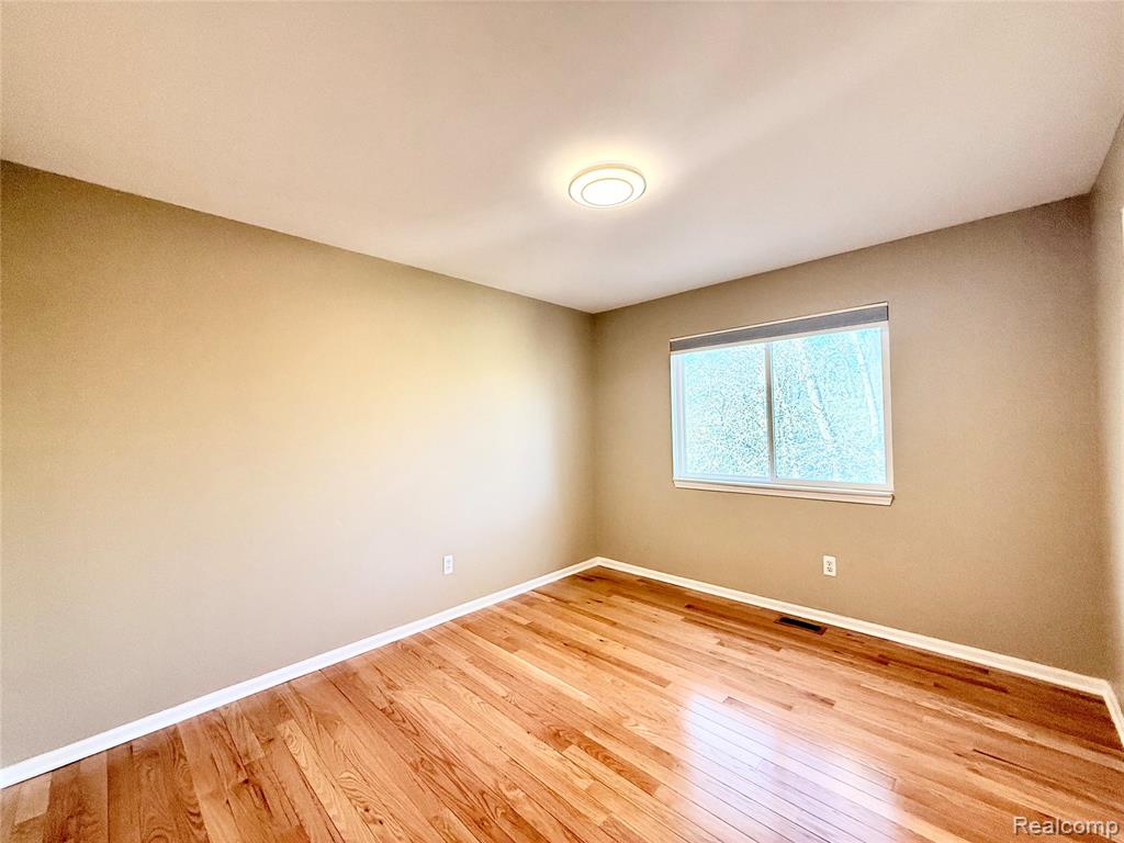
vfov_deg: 85.7
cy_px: 422
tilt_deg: +0.6
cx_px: 562
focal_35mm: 14
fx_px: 455
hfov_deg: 102.1
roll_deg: +1.1
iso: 200
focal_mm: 2.22
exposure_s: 1/120
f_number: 2.2
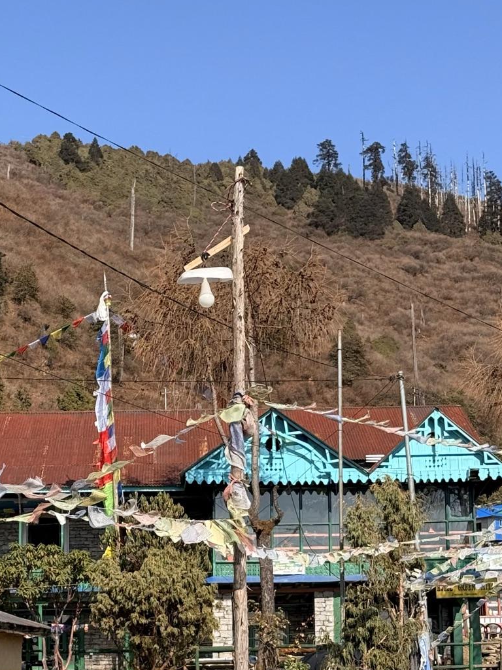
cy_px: 445
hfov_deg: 16.4
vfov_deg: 21.7
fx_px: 1740
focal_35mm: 90
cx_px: 165
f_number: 1.78
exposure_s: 1/3891
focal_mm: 6.76
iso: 64
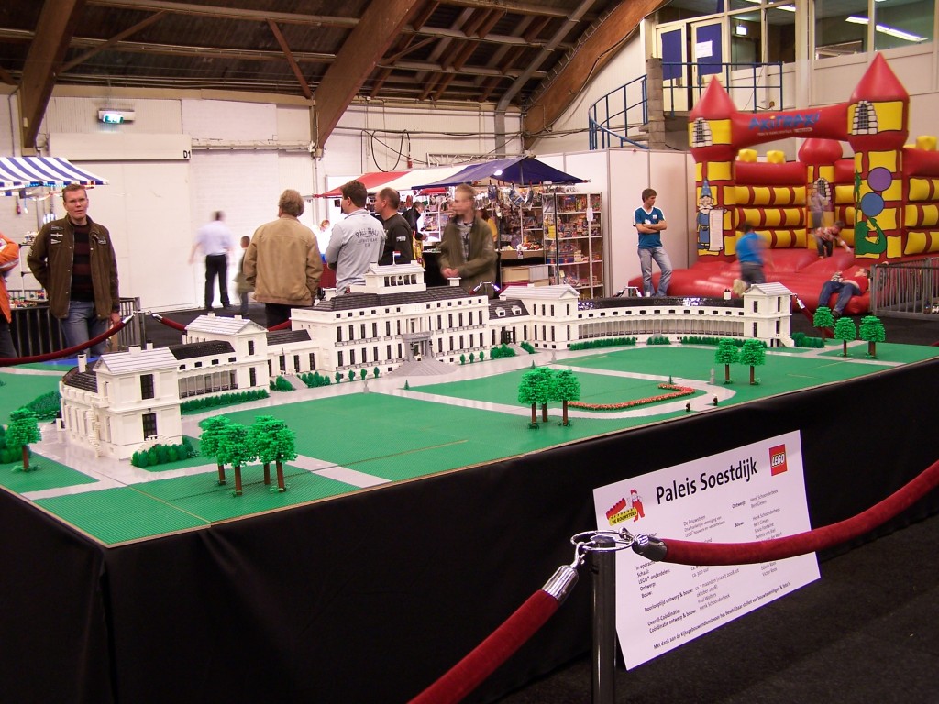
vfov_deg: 37.7
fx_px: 1031
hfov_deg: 49.0
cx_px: 470
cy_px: 352
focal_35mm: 38
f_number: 2.8
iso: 80
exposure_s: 1/3
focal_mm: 6.3
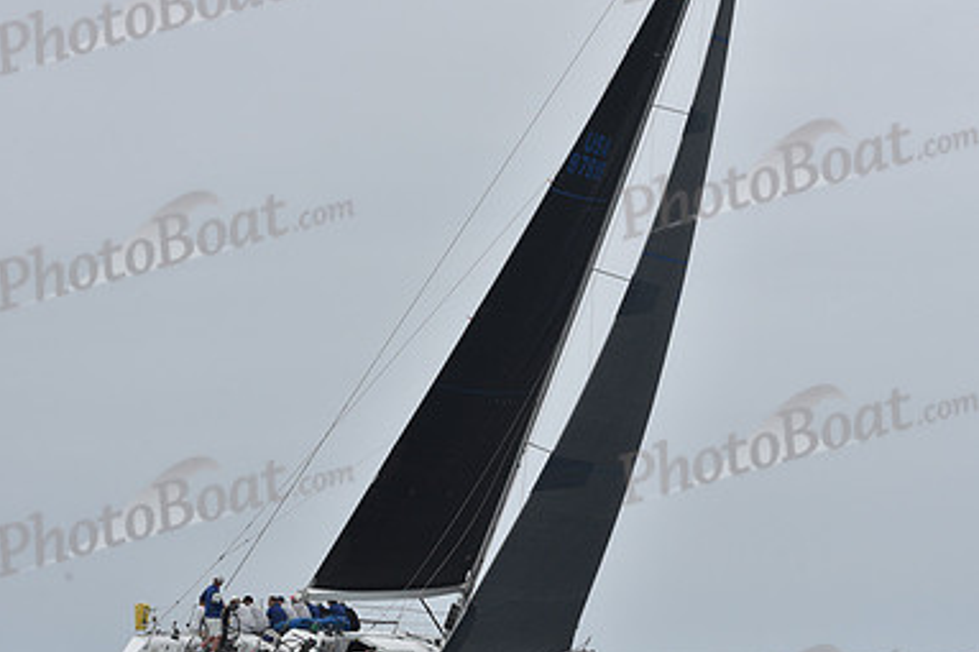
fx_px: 2881
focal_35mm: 106
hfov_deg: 19.3
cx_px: 487
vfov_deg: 12.9
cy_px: 343
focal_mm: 70
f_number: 10
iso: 250
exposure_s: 1/800
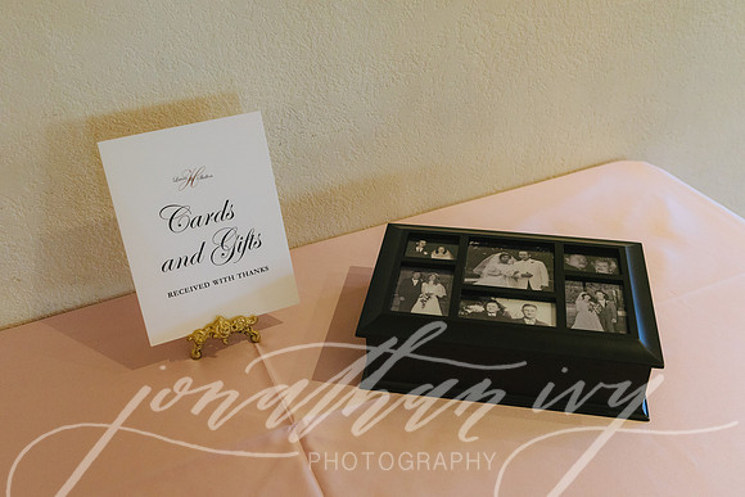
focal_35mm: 35
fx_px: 724
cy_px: 248
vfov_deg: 37.9
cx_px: 372
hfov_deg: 54.4
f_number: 4
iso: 1600
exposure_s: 1/125
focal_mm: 35
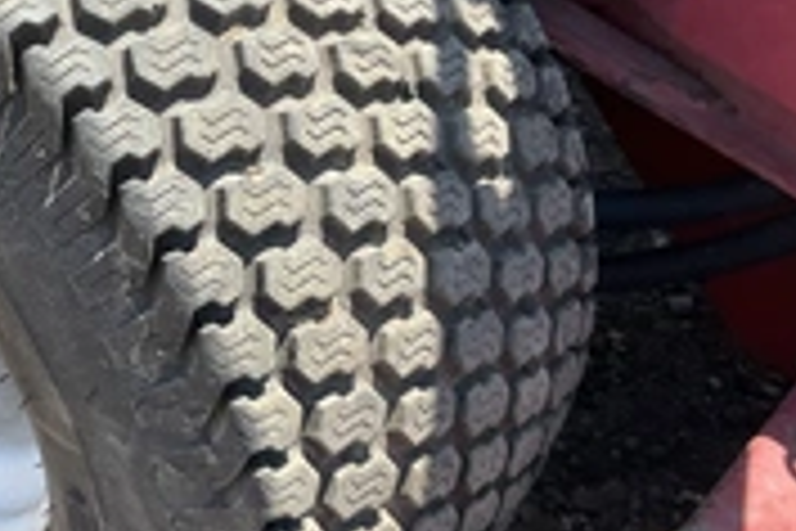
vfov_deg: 20.0
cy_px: 248
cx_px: 94
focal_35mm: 68
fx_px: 1503
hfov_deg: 28.6
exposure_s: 1/504
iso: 25
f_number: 1.8
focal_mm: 3
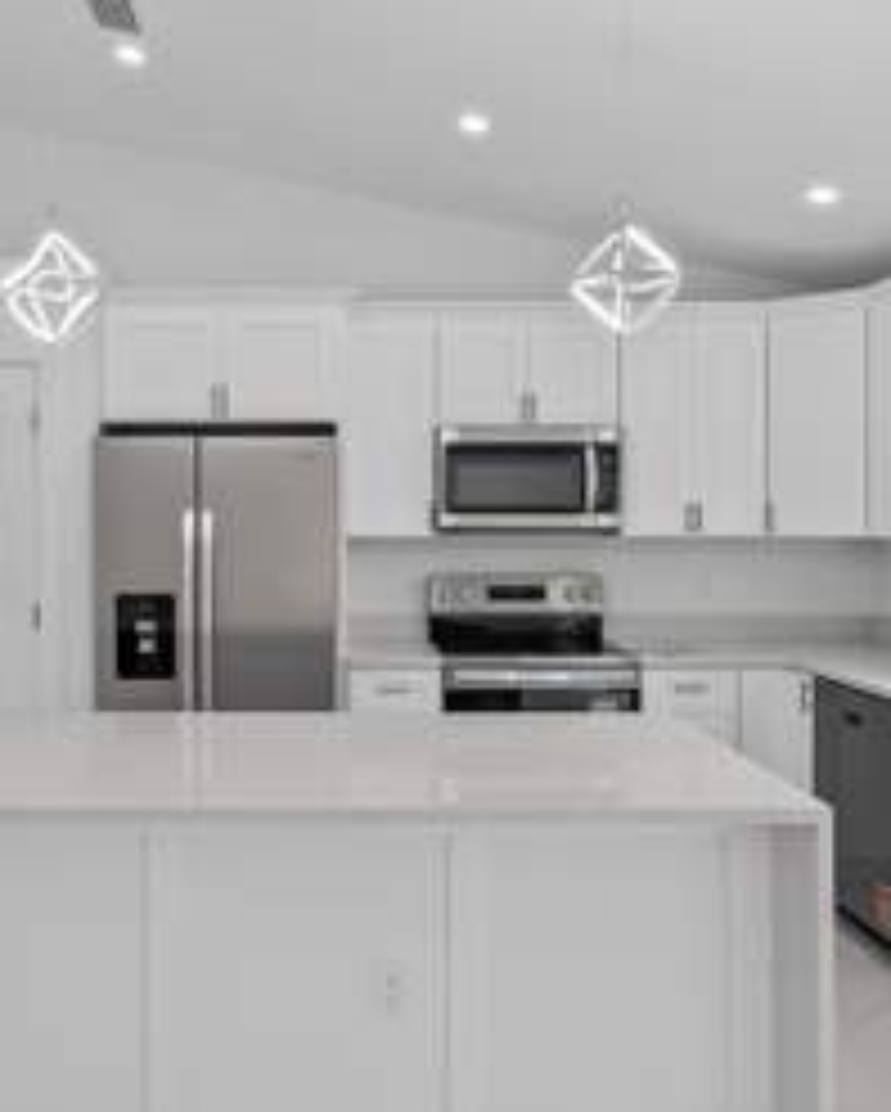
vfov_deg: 57.1
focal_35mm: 31
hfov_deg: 46.6
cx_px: 315
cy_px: 527
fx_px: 1021
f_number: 9
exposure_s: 1/5
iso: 200
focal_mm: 17
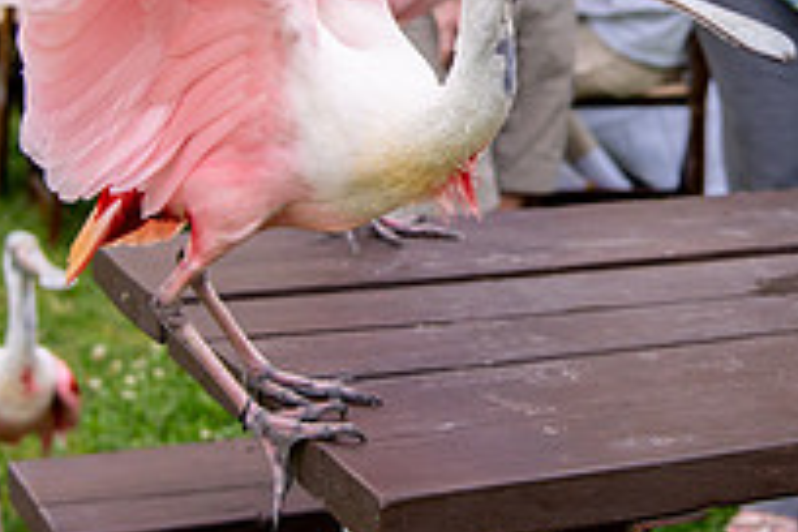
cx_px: 575
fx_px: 2394
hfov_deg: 18.8
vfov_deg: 12.6
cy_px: 51
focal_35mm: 108
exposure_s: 1/1600
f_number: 4
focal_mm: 38
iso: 1000
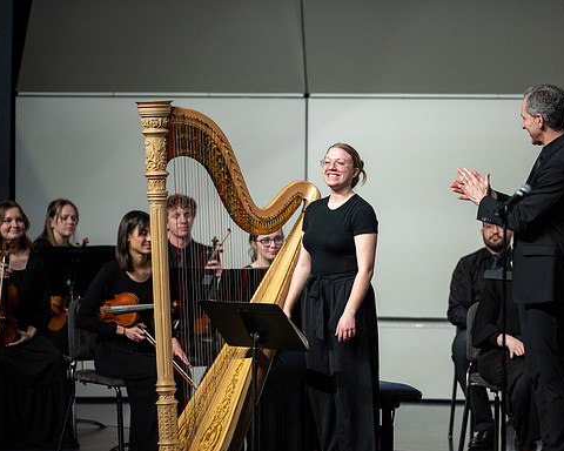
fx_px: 3789
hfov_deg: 8.5
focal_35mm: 227
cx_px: 309
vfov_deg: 6.8
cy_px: 226
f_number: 2.8
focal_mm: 200
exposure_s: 1/500
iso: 1600
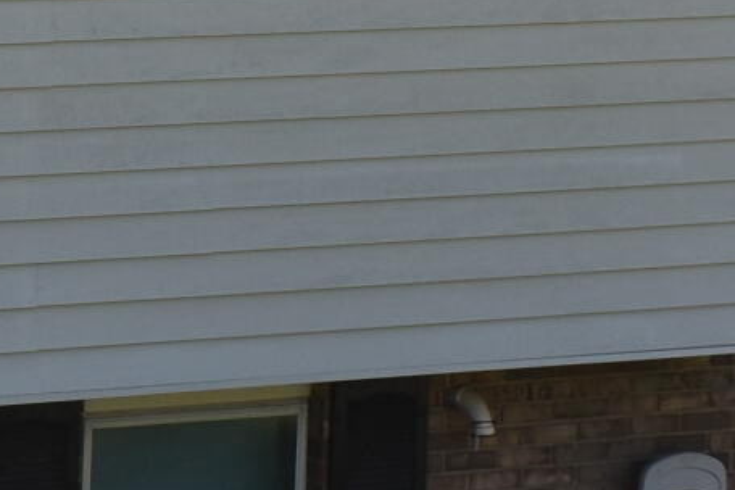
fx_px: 6451
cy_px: 5
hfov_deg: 6.5
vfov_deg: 4.3
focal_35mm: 316
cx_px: -239
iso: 200
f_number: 8
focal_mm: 32
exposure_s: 1/250
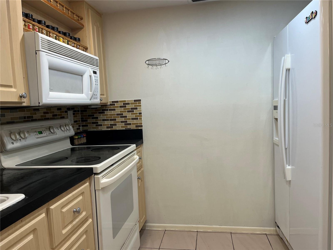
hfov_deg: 67.3
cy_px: 125
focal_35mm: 26
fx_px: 250
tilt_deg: -4.6
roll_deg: +2.9
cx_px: 166
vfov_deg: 53.1
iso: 125
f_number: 1.6
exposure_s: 1/120
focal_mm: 5.1
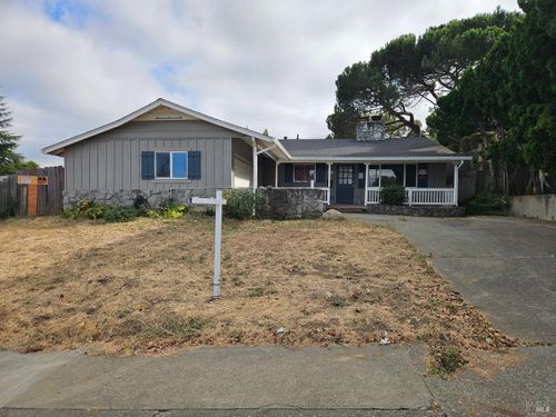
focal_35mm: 23
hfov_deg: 73.9
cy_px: 208
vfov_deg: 58.9
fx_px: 369
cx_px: 278
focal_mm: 5.4
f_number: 1.8
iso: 25
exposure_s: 1/1445
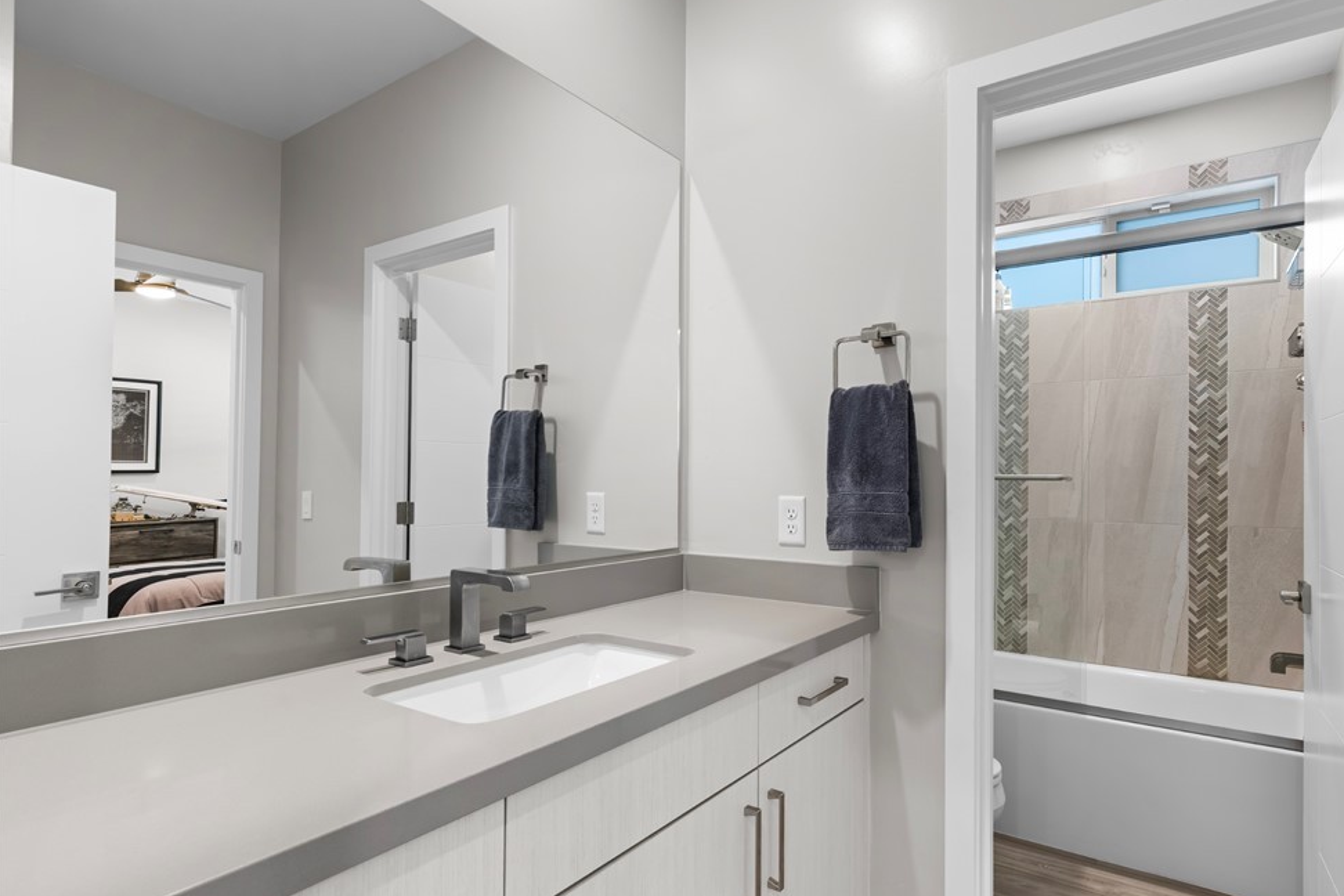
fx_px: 709
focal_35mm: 19
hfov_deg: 86.6
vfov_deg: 64.5
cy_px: 481
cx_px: 748
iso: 400
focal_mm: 17
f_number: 8
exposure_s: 1/4
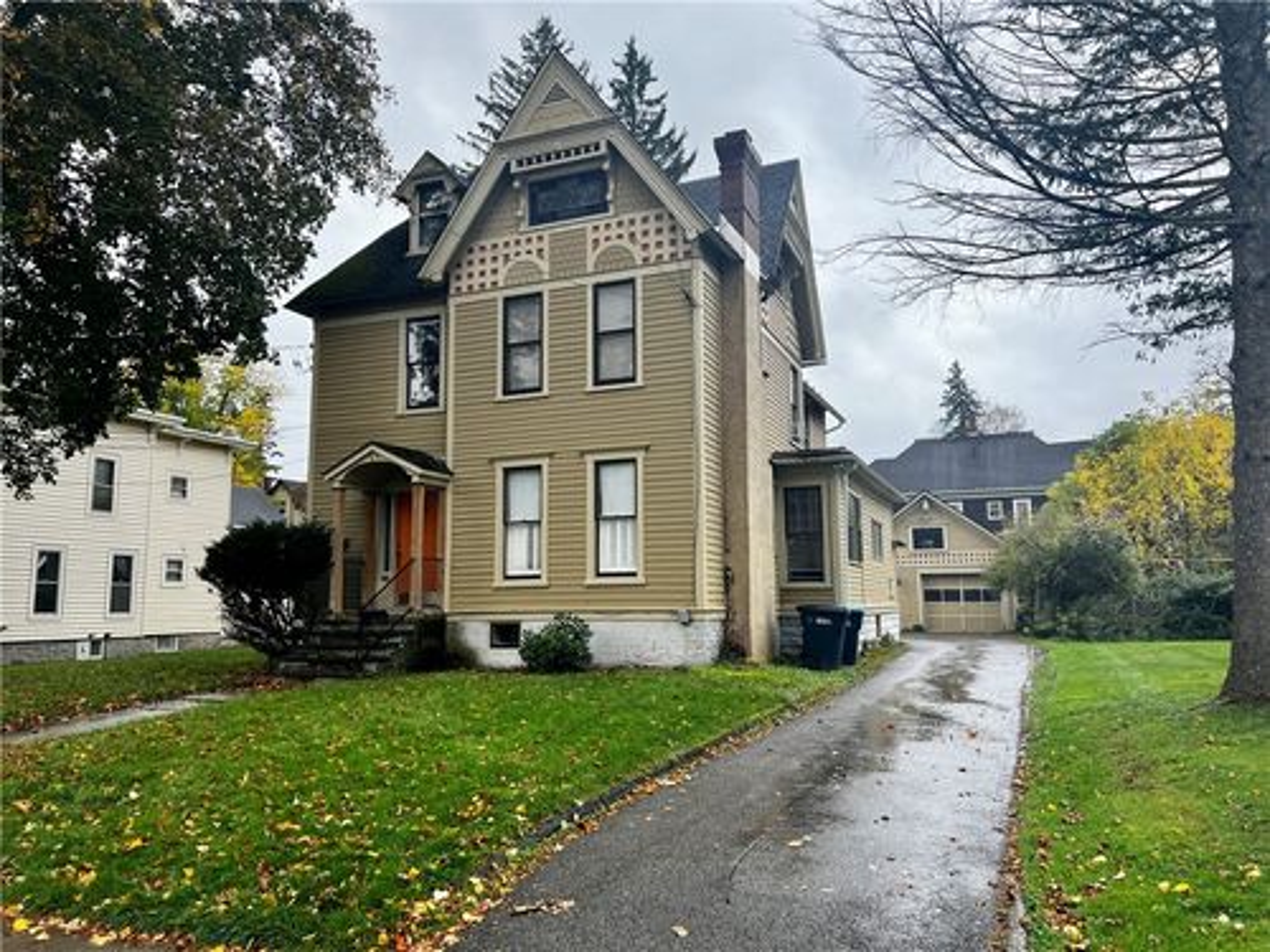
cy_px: 476
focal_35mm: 26
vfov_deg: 53.1
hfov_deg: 67.3
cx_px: 635
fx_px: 954
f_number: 1.5
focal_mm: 5.7
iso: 50
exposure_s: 1/1183
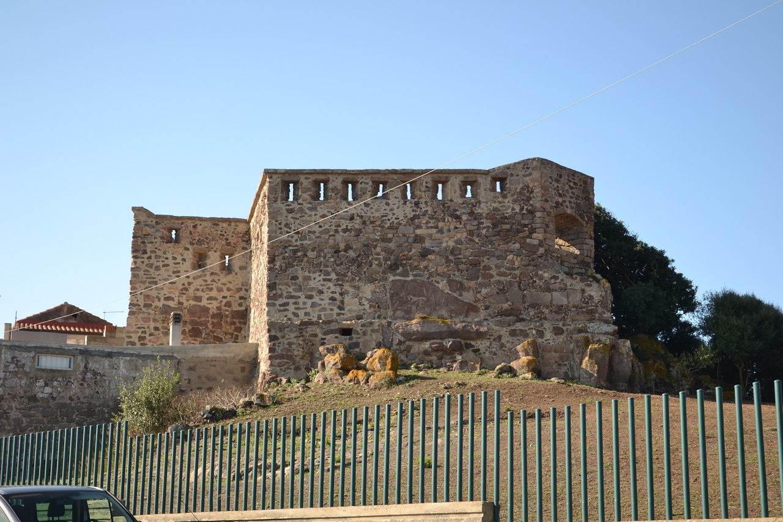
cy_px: 261
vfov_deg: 25.7
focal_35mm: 52
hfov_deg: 37.9
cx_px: 392
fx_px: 1142
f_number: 5.6
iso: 100
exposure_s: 1/125
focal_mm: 35
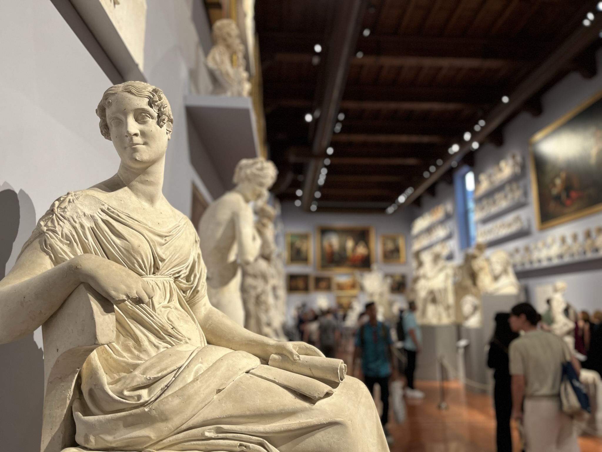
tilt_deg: +10.3
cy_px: 226
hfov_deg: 67.3
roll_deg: +1.2
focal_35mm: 26
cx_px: 301
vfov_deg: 53.1
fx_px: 452
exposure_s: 1/50
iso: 125
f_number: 1.6
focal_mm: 5.1
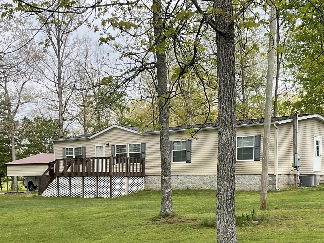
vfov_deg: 23.8
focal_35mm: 60
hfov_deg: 32.2
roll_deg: +0.2
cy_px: 214
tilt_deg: -2.6
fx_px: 562
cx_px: 157
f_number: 1.8
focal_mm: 3
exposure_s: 1/869
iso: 16
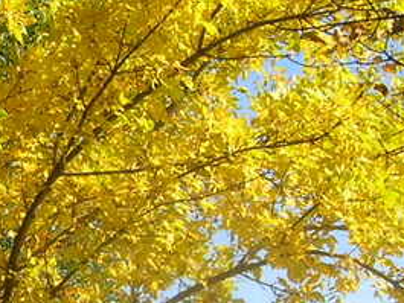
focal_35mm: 134
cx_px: -25
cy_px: 193
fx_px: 1565
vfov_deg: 11.1
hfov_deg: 14.4
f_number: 4.9
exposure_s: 1/263
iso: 50
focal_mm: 5.7
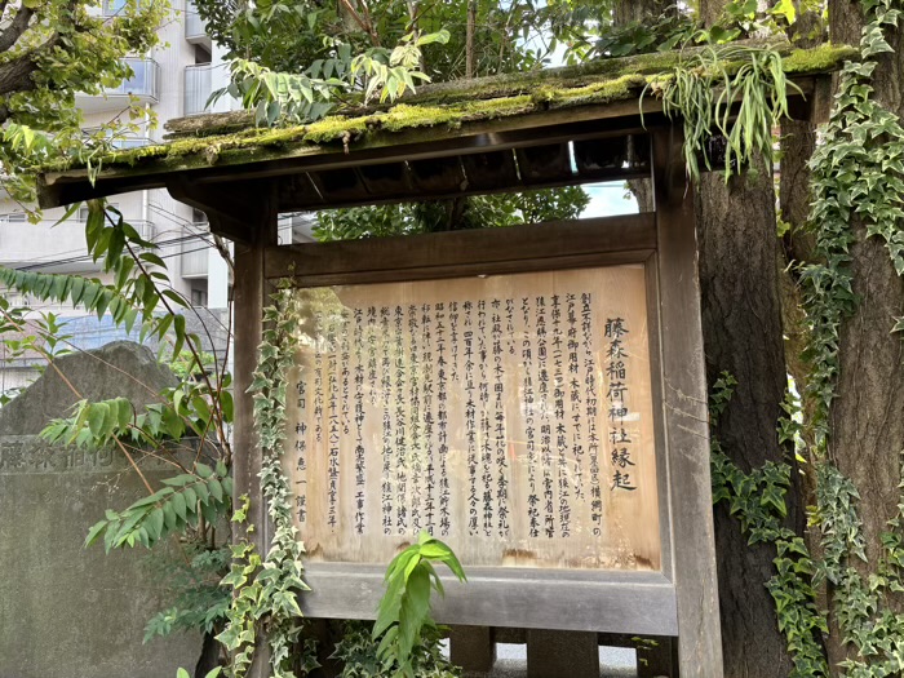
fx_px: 679
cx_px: 452
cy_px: 339
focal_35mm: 26
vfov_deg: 53.1
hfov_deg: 67.3
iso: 32
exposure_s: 1/121
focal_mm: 5.96
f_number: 1.6
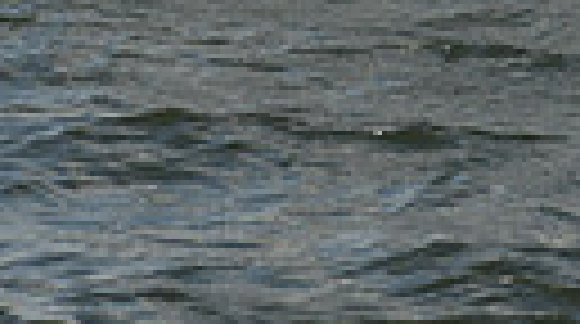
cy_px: -932
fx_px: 6877
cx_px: 353
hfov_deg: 4.8
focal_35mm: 448
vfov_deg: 2.6
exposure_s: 1/1600
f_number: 9
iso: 280
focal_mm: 95
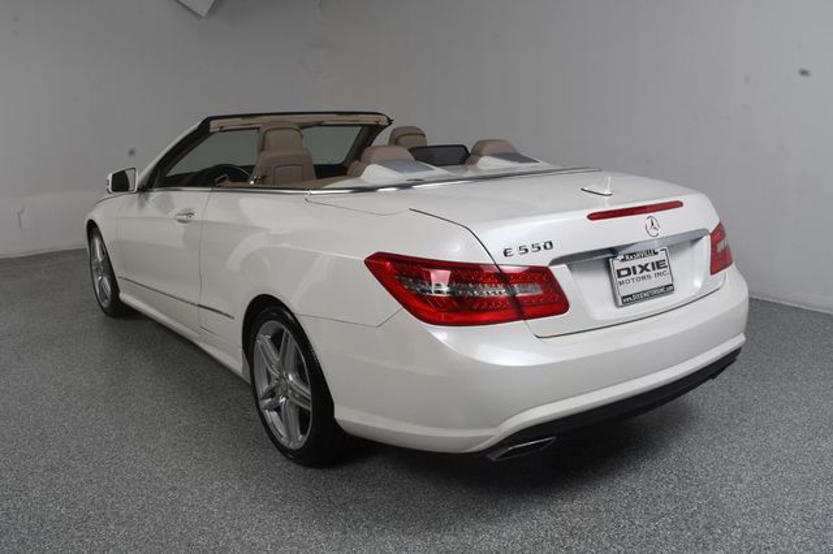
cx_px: 416
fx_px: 763
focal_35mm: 33
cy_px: 277
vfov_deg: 39.9
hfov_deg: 57.2
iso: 100
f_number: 13
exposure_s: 1/160
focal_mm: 22
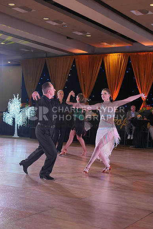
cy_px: 114
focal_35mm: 58
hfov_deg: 23.4
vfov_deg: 34.5
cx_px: 76
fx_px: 370
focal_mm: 58
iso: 1250
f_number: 4
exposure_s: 1/400
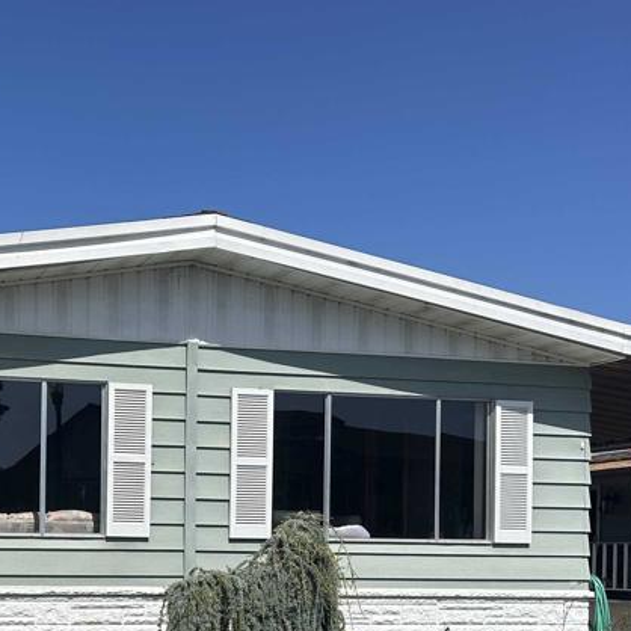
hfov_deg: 31.1
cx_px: 48
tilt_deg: -0.2
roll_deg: -1.3
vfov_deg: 31.5
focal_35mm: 52
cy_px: 543
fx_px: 1072
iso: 80
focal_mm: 6.86
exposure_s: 1/7042
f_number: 1.78
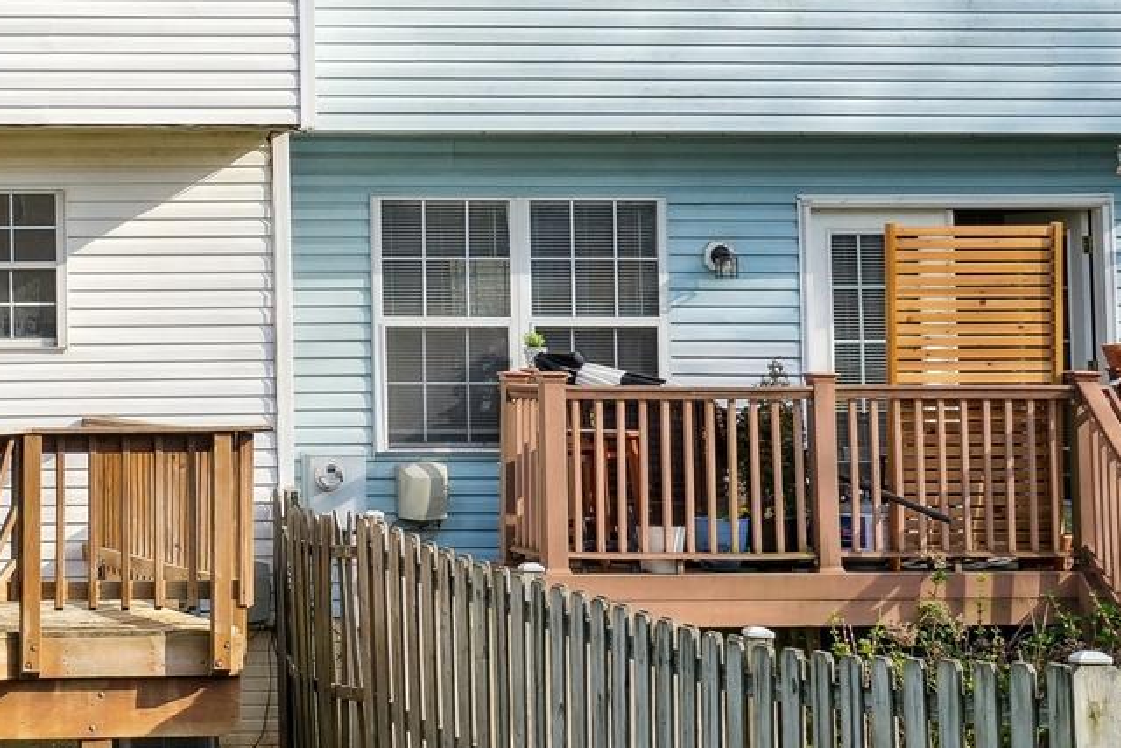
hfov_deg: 17.3
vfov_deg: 12.2
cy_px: 122
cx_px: -273
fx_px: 3488
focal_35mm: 112
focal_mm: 35
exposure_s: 1/800
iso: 500
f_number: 9
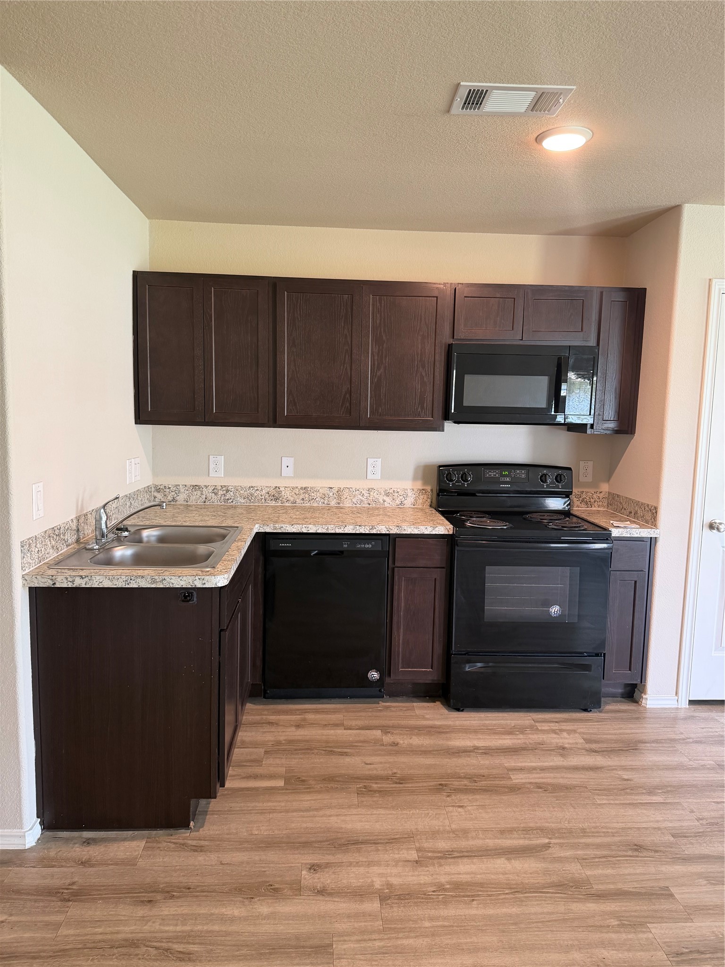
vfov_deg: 71.6
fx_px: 670
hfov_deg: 56.8
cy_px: 484
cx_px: 362
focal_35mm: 24
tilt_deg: -6.2
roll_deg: -1.5
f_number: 1.78
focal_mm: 6.76
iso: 200
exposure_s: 1/60
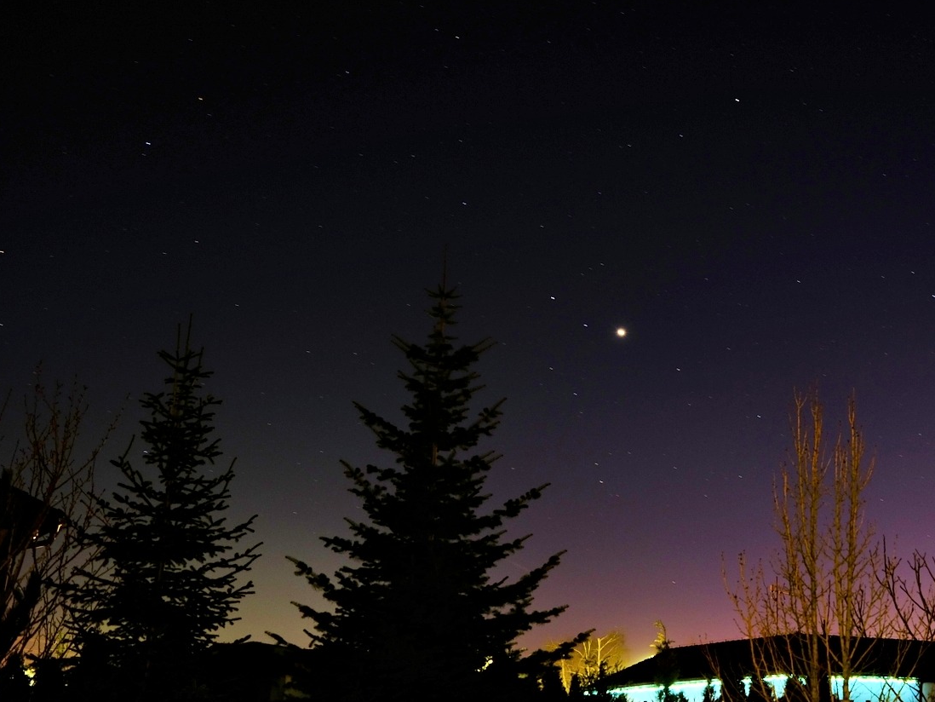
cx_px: 799
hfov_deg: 35.7
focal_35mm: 51
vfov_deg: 28.6
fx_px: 1378
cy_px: 357
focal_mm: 35
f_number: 6.4
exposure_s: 30
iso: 400
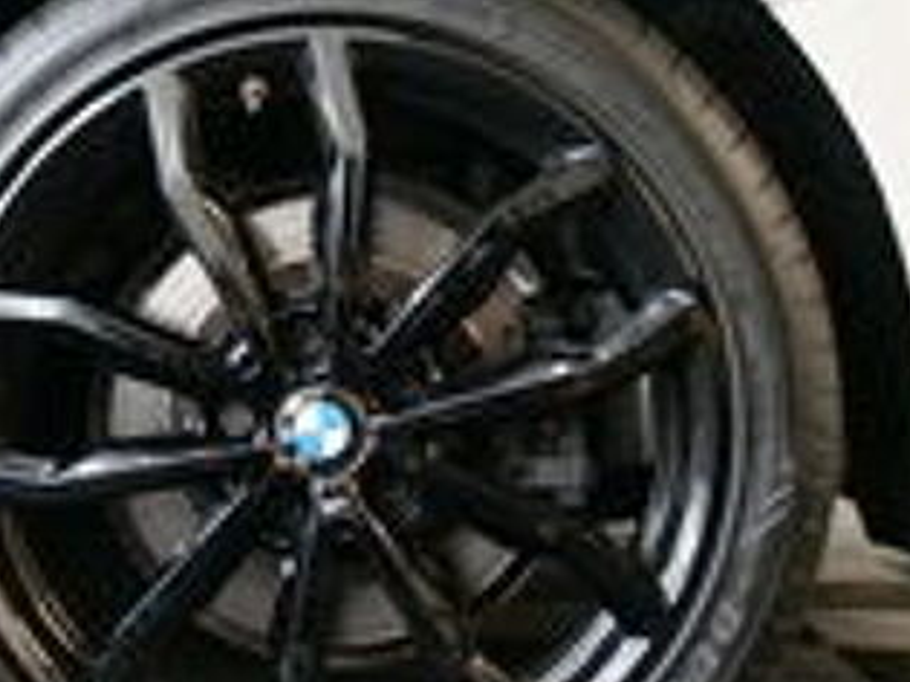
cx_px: 344
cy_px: 402
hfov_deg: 31.6
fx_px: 1603
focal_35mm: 61
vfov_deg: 24.0
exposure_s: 1/60
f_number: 3.3
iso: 2500
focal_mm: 20
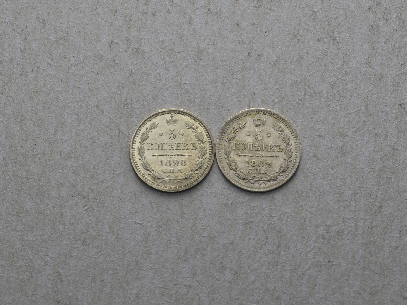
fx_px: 1065
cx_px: 218
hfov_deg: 21.6
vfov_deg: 16.3
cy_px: 153
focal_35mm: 91
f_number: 14
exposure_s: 1/250
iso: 400
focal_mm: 55
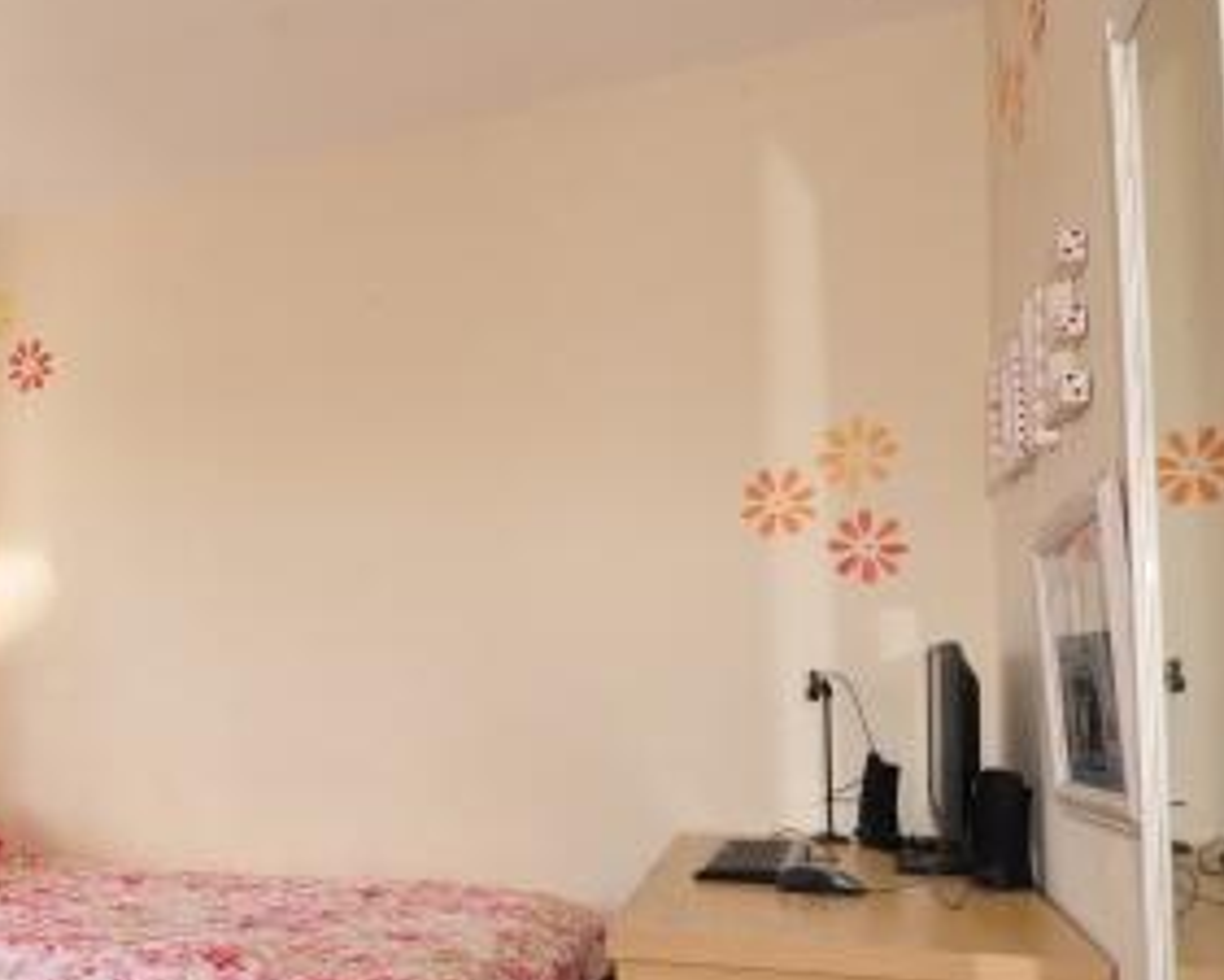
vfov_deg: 46.4
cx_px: 279
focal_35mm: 31
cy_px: 658
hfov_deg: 54.0
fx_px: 1123
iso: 200
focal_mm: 10
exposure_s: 1/25
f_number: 11
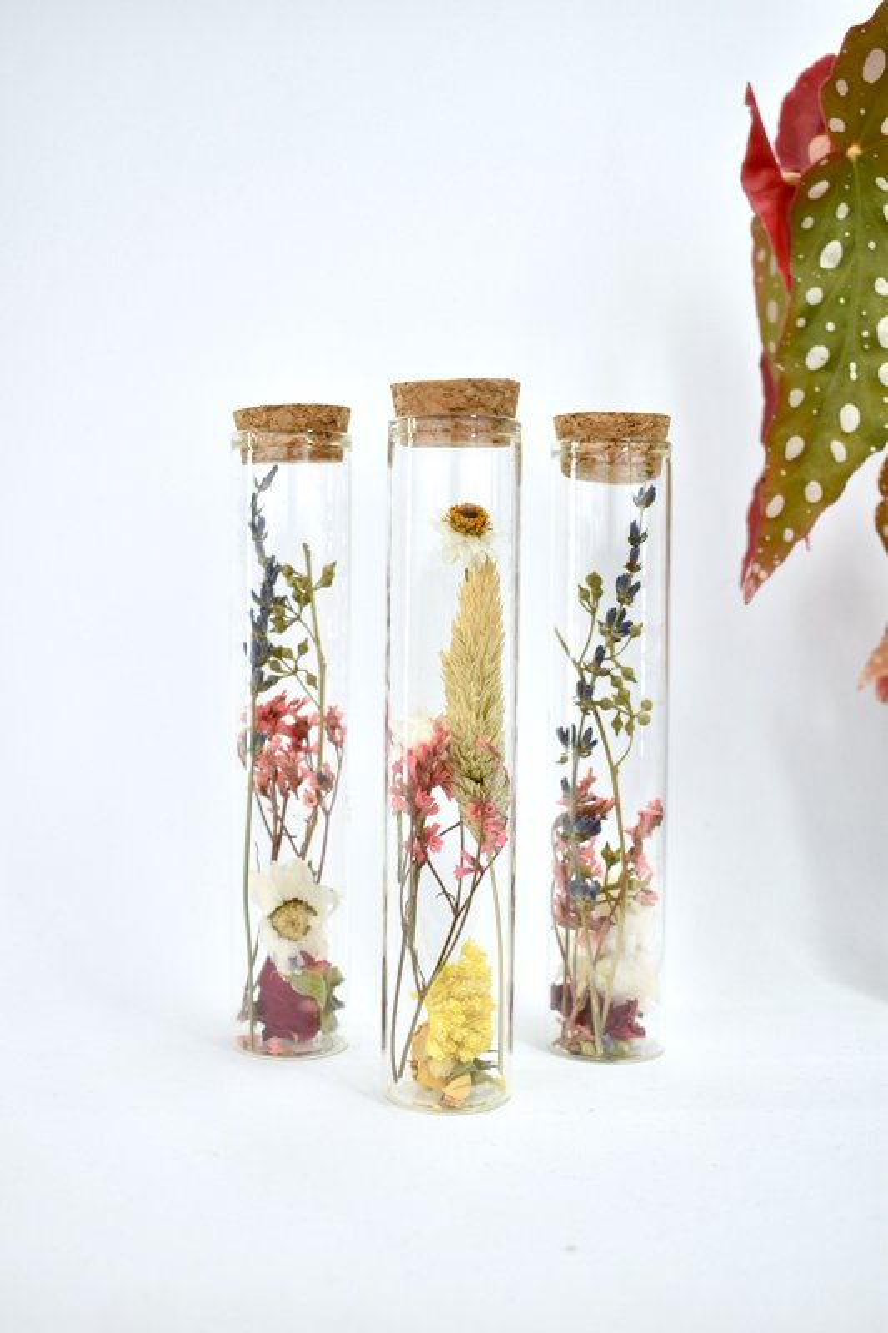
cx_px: 444
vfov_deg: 46.4
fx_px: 1555
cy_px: 666
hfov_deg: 31.9
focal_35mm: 42
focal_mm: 28
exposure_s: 1/100
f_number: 5
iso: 100
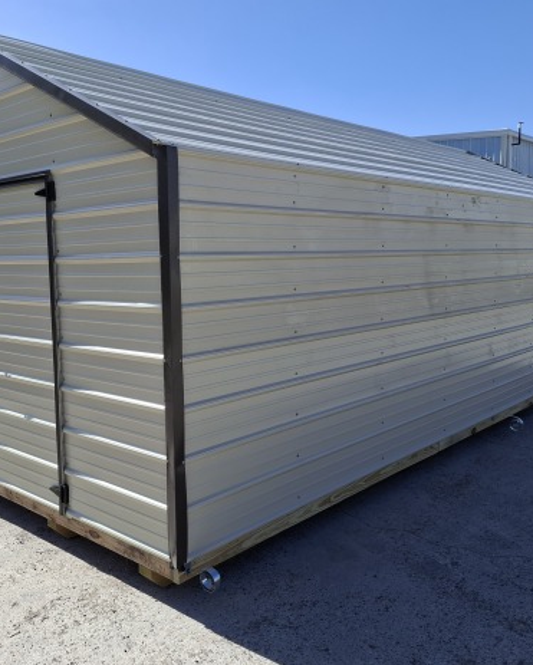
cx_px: 204
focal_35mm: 31
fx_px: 611
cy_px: 322
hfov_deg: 46.8
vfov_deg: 57.1
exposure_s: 1/1689
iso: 50
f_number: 1.8
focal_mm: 5.54
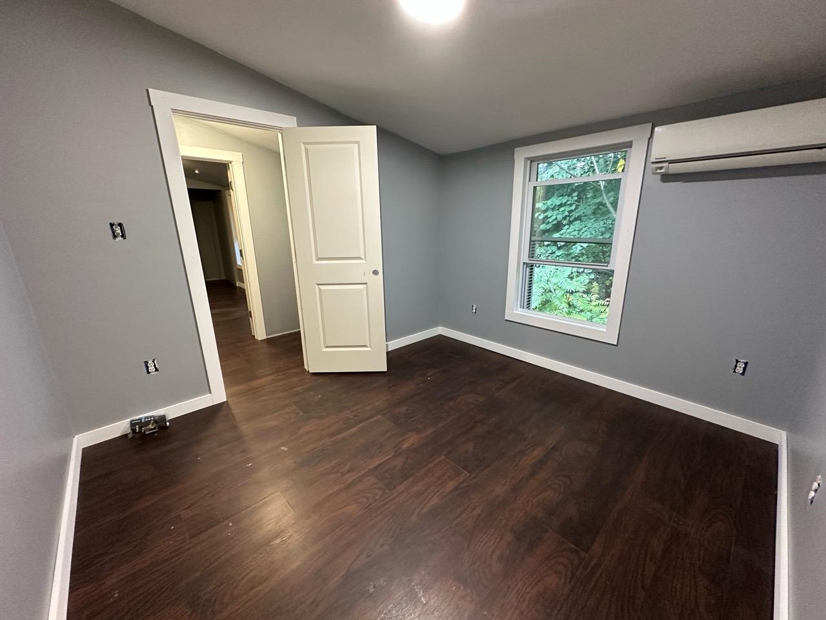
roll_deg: +0.6
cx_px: 413
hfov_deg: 102.1
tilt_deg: -15.0
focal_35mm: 14
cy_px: 310
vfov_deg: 85.7
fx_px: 334
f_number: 2.2
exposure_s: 1/60
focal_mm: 2.22
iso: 400
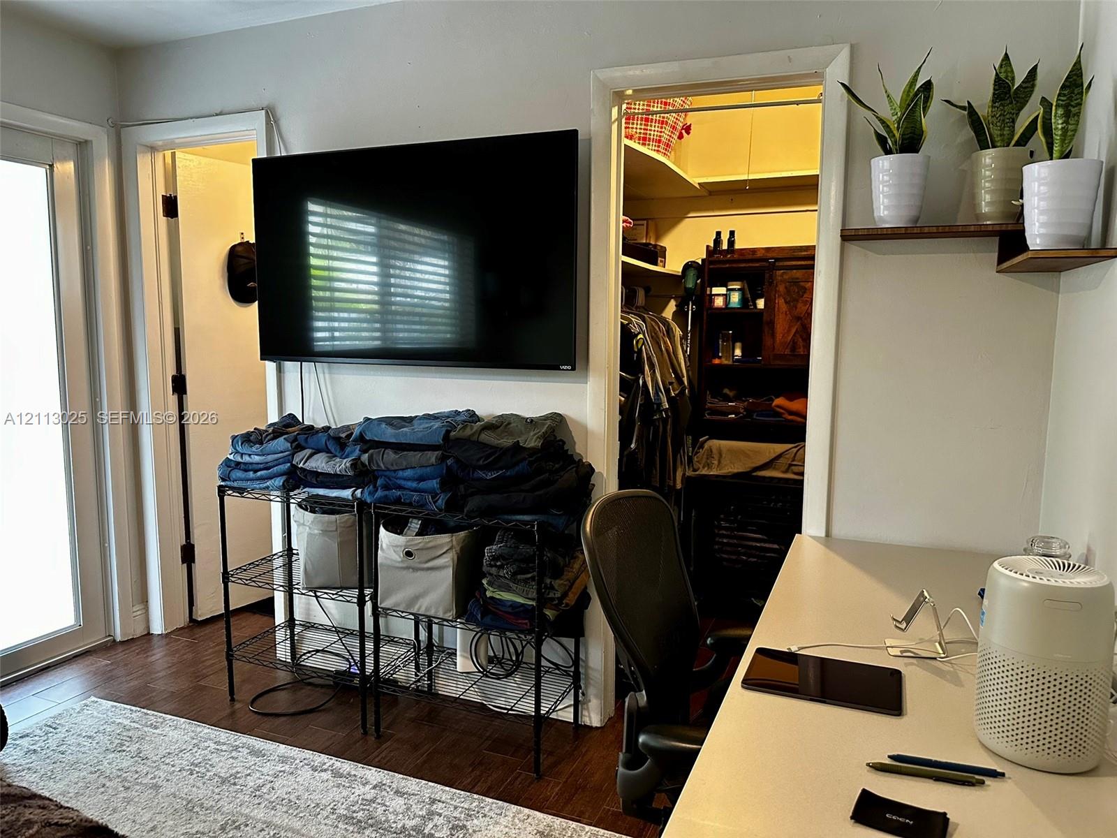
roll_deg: -0.4
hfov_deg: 71.6
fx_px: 774
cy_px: 419
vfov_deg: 56.8
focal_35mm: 24
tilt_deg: -7.1
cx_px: 558
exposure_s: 1/60
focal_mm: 6.86
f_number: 1.78
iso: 500
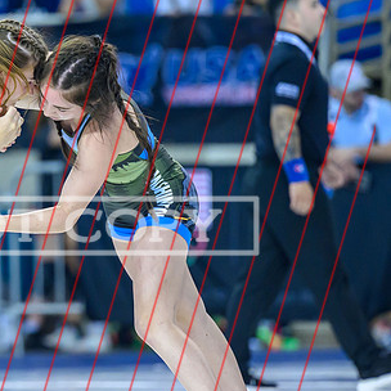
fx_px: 6837
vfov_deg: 3.3
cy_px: 242
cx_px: 53
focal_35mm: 535
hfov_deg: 3.3
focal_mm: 200
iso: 2000
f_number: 2.8
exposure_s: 1/800
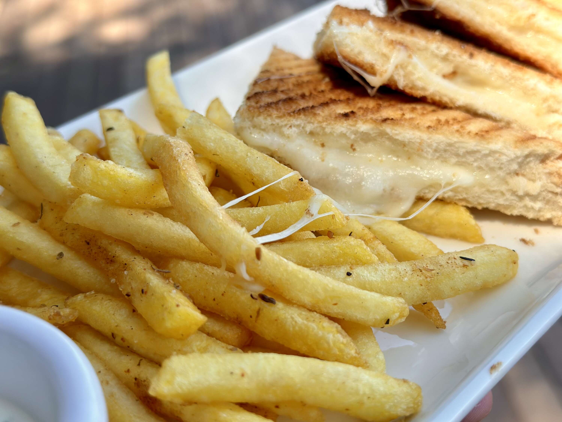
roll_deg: +2.0
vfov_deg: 30.3
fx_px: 779
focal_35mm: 48
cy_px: 211
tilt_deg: -36.7
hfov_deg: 39.7
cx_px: 281
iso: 80
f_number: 1.78
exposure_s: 1/1376
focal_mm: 6.86
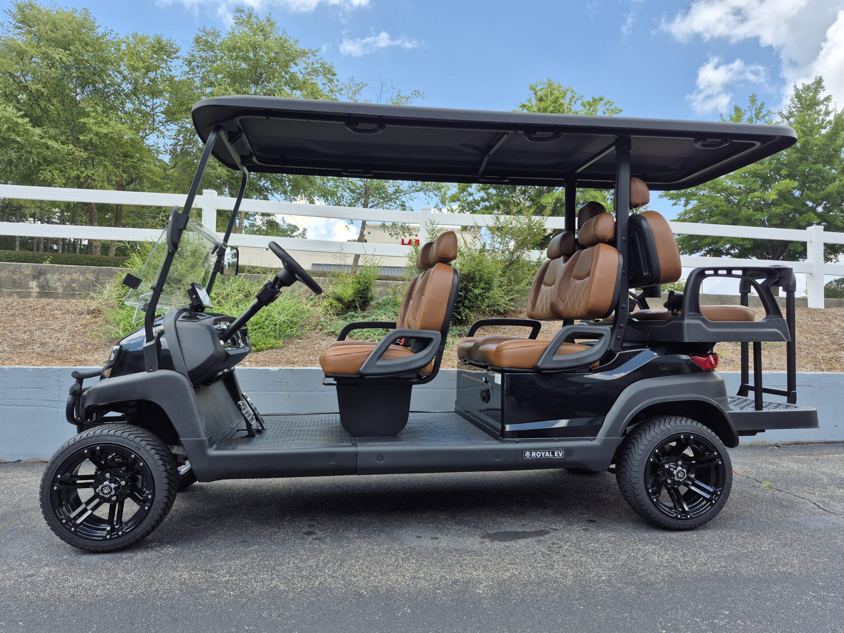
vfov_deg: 58.9
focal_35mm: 23
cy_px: 316
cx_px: 422
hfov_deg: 73.9
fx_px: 561
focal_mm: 5.4
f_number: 1.8
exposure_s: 1/906
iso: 25
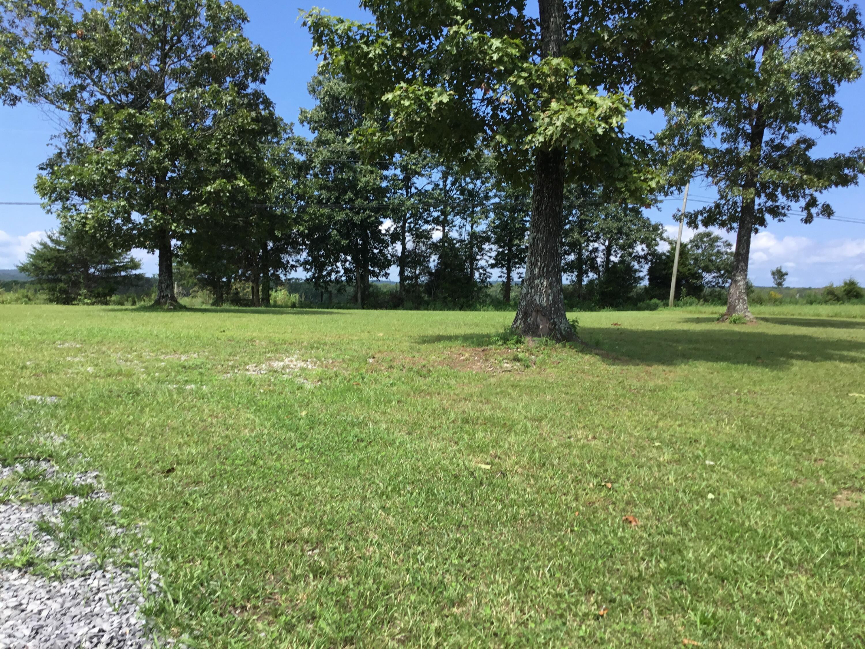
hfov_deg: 58.4
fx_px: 775
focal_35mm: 31
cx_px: 432
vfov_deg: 45.4
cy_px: 324
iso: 25
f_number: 2.4
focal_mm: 3.3
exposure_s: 1/715
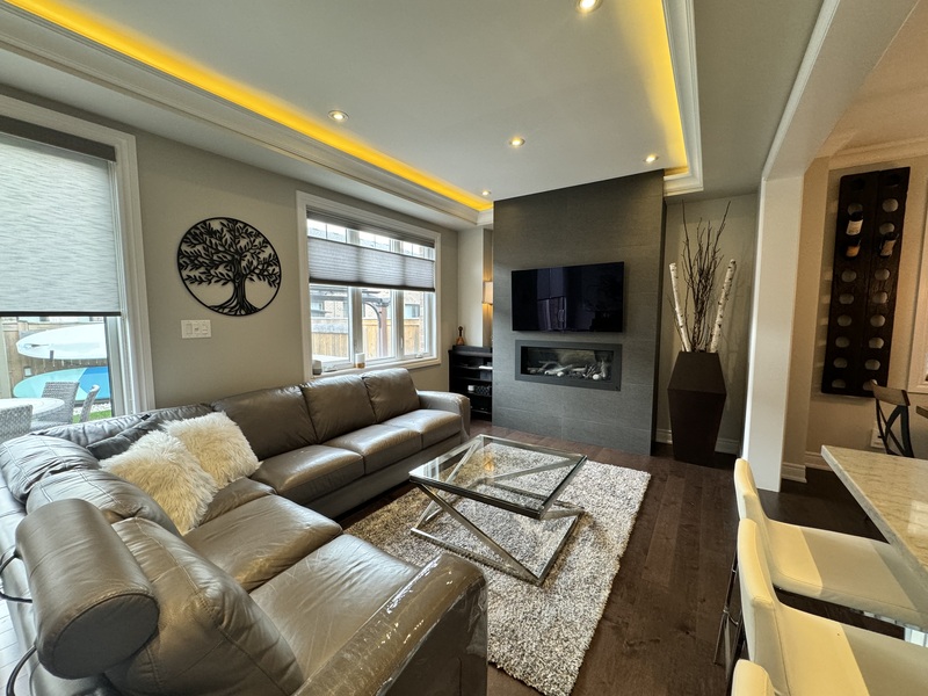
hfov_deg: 102.1
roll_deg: +0.2
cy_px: 348
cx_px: 464
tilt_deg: -4.6
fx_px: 375
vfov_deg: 85.7
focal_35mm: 14
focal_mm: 2.22
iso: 200
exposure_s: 1/60
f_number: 2.2
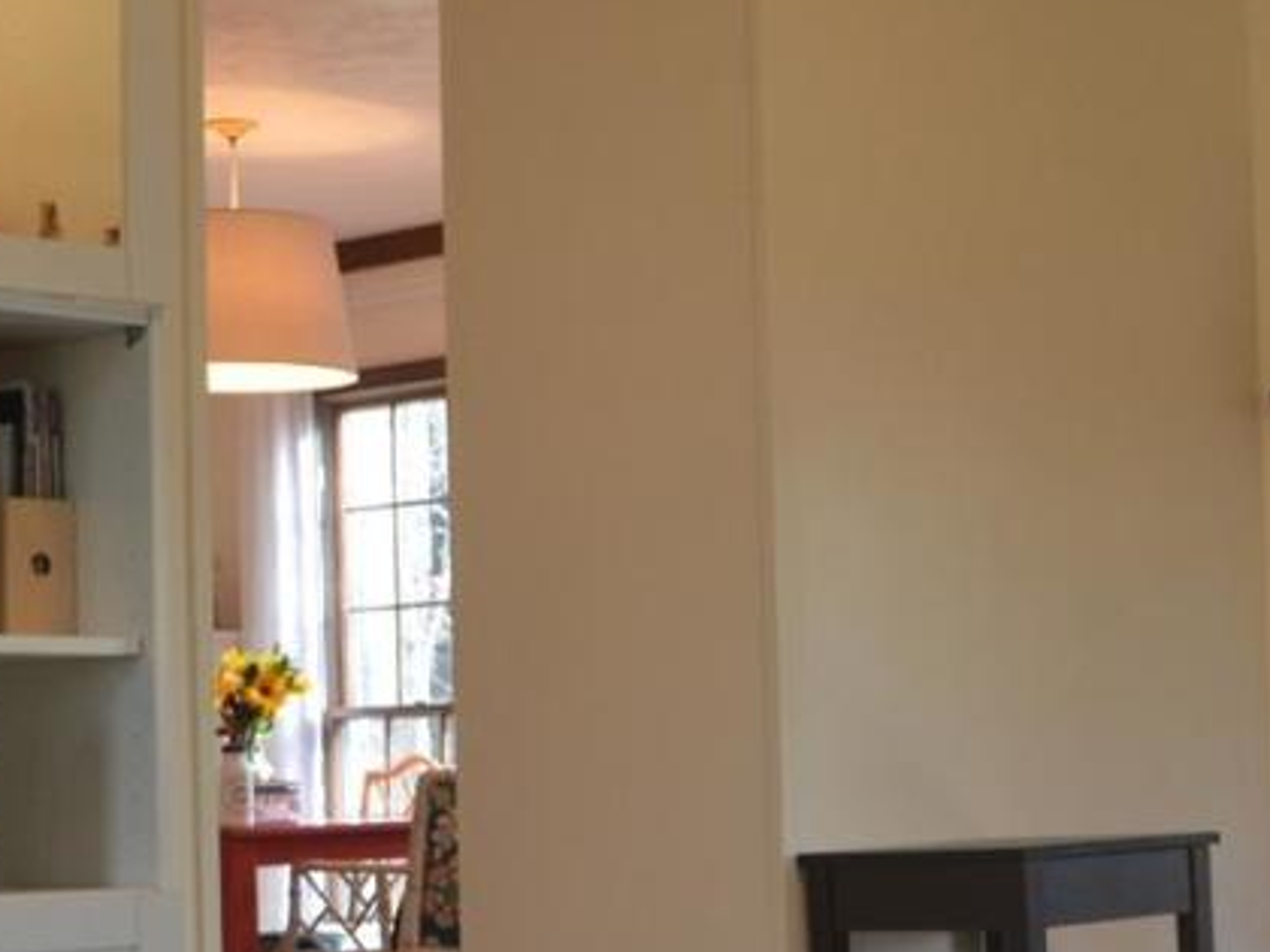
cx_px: 1309
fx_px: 3229
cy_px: 672
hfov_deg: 21.4
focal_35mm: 88
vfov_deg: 16.7
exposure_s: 1/50
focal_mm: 20
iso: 400
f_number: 3.8
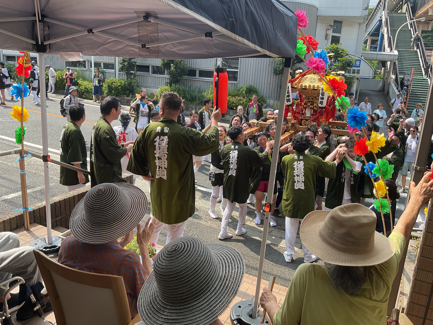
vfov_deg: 48.2
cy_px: 162
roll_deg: -4.1
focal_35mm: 29
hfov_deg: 61.7
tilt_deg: -15.6
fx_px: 363
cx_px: 216
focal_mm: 3
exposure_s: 1/599
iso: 16
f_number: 1.8
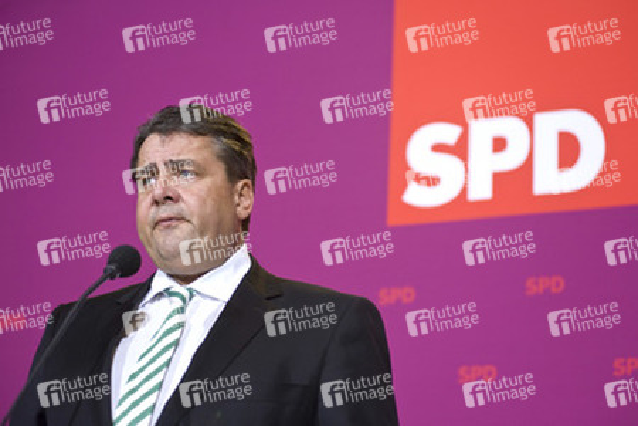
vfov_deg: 17.1
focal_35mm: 80
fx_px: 1418
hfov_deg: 25.4
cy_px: 213
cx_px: 319
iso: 1000
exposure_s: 1/320
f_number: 4
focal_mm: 80
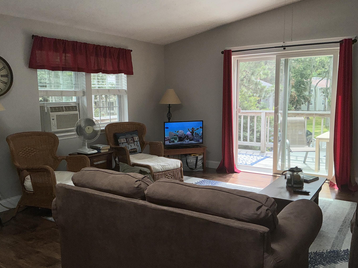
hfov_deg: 58.3
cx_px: 172
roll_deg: +1.8
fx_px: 321
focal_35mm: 31
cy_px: 140
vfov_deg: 45.4
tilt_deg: -9.3
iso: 16
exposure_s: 1/406
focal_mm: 3
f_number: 1.8
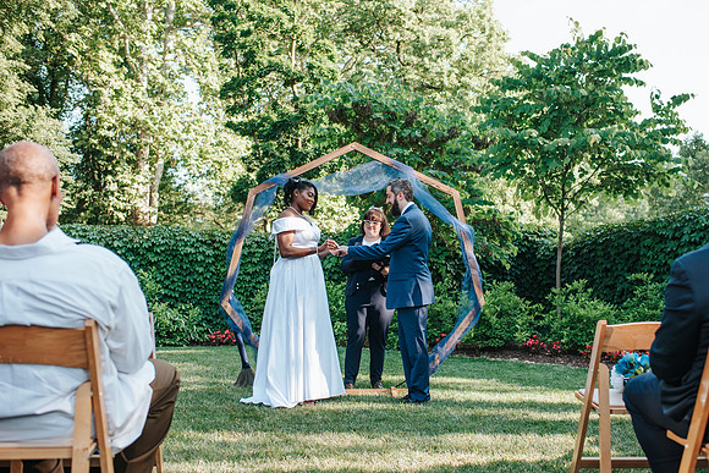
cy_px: 237
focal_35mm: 40
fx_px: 784
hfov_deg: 48.6
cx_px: 386
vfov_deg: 33.6
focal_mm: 35
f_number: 3.2
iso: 320
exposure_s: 1/640
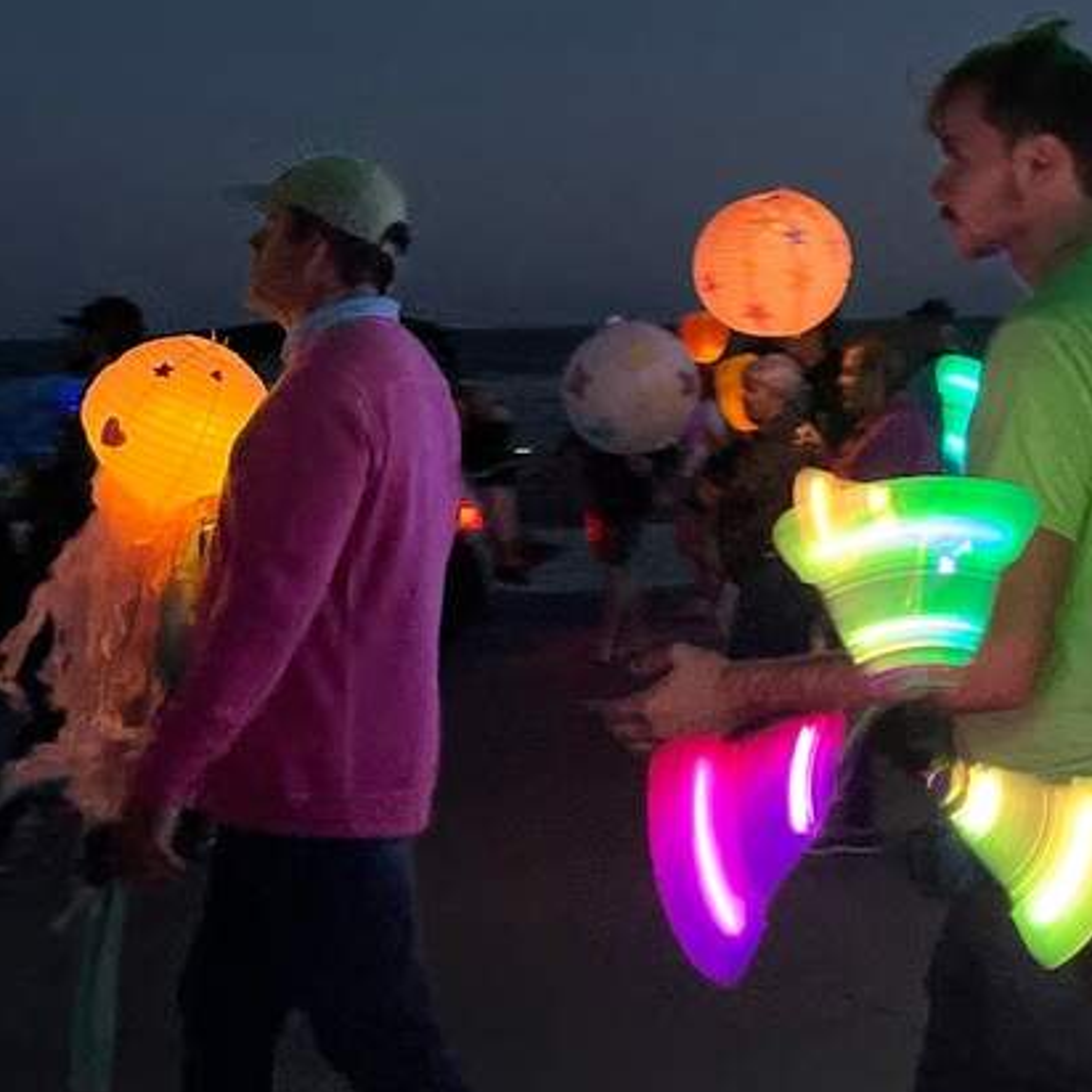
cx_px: 1203
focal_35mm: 67
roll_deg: +0.5
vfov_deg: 24.3
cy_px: -48
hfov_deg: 24.0
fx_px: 2391
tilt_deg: +7.1
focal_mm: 5.1
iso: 800
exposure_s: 1/30
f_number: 1.6
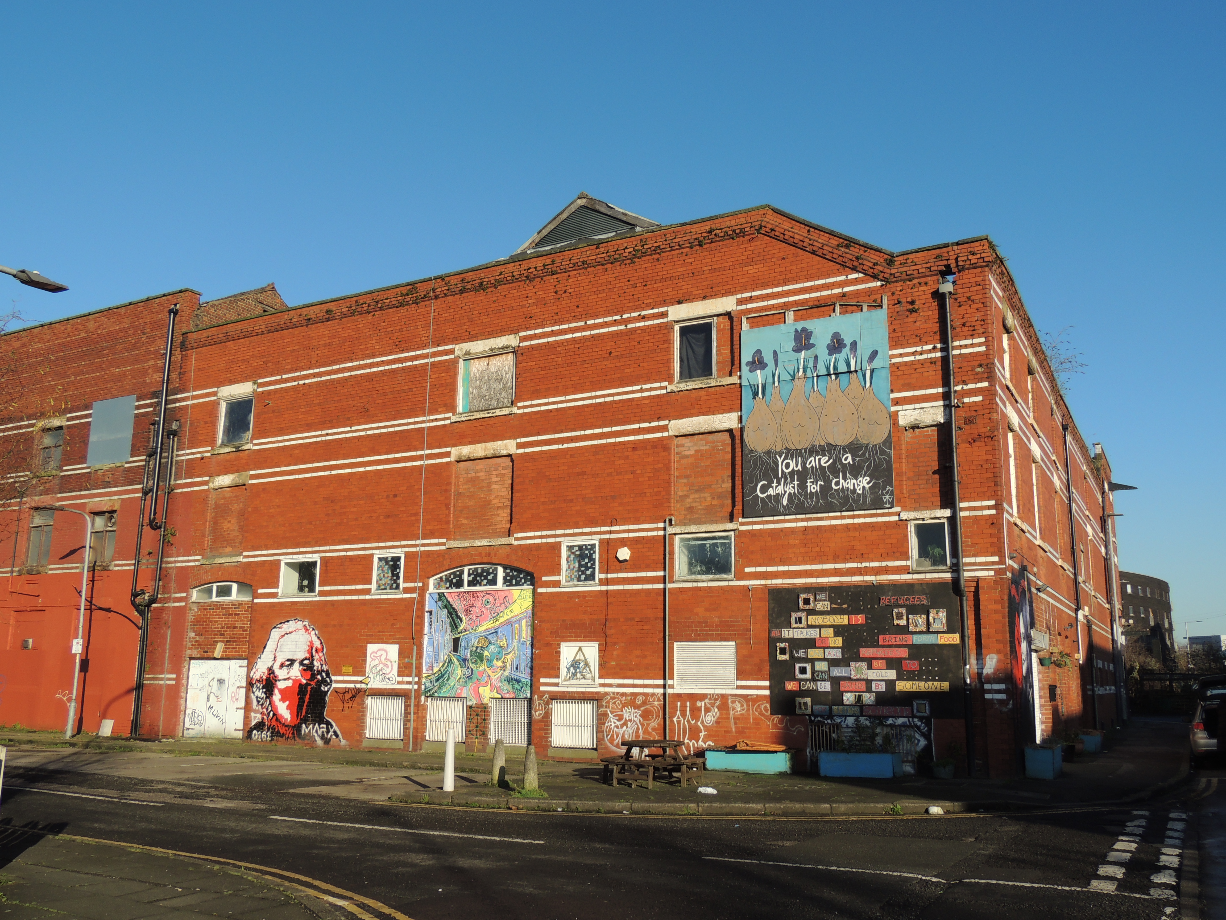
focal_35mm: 30
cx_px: 613
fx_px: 1063
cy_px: 460
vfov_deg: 46.8
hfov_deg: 60.0
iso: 100
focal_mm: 5.3
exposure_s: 1/1250
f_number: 3.1
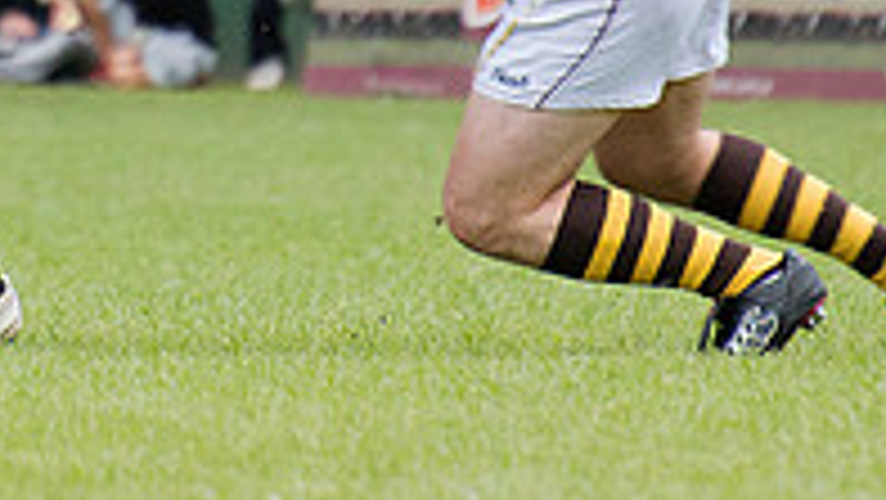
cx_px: -81
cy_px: -209
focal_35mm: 926
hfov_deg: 2.3
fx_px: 21764
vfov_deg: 1.3
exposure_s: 1/500
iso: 2000
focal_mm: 300
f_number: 5.6
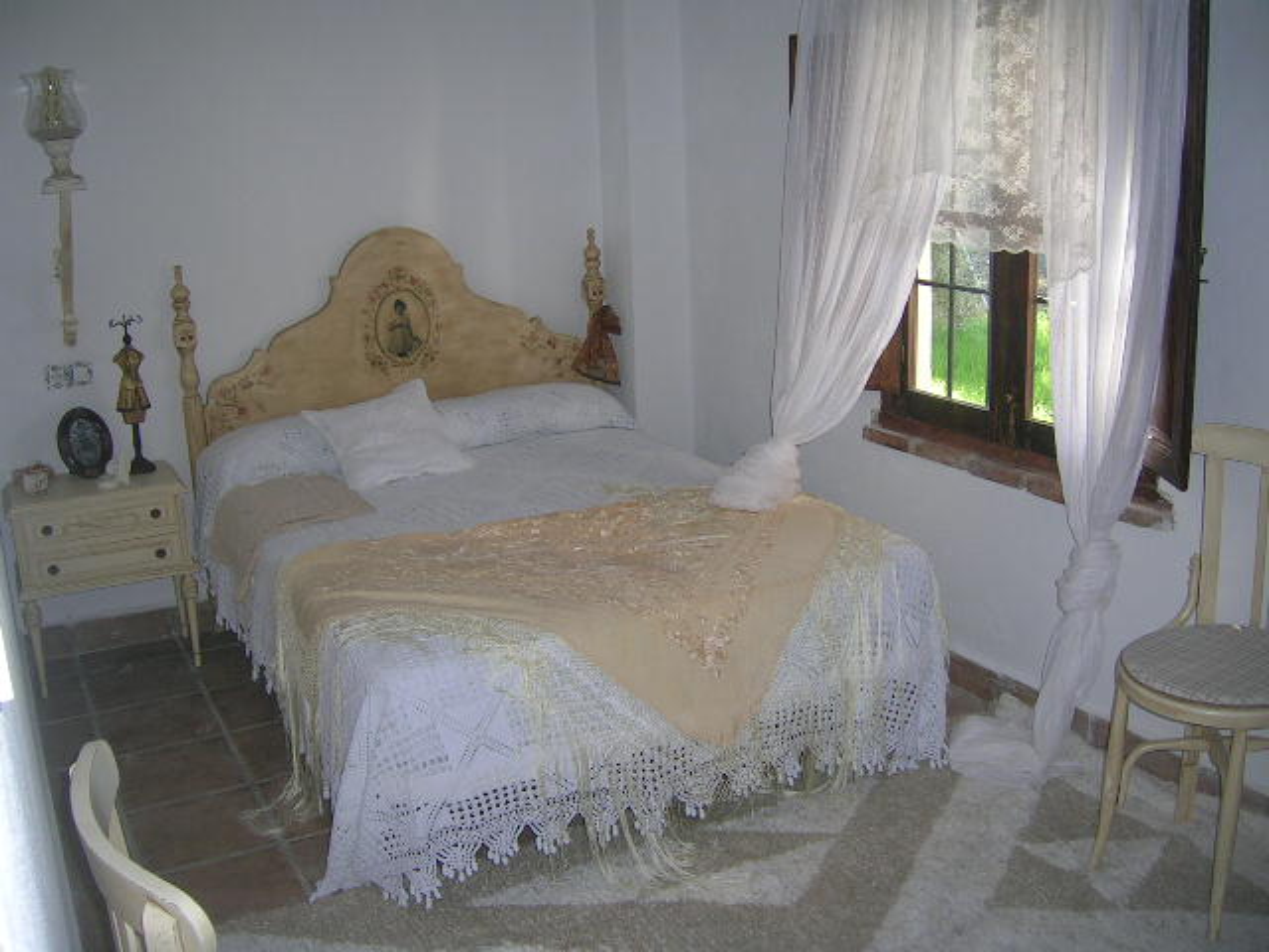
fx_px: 1283
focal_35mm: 35
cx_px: 634
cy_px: 476
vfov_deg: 40.7
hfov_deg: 52.6
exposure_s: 1/60.1
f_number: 2.8
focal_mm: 5.4
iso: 71
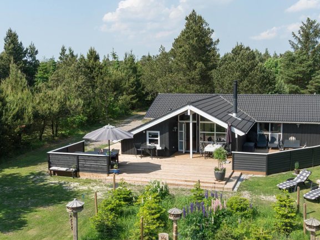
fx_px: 370
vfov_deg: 36.0
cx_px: 186
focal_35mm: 40
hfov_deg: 46.6
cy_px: 121
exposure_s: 1/800
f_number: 14
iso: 1250
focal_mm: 30
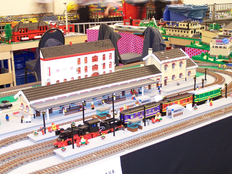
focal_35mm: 64
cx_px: 116
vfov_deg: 22.9
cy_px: 87
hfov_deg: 30.3
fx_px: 429
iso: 140
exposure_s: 1/4
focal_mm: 10.7
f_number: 3.2
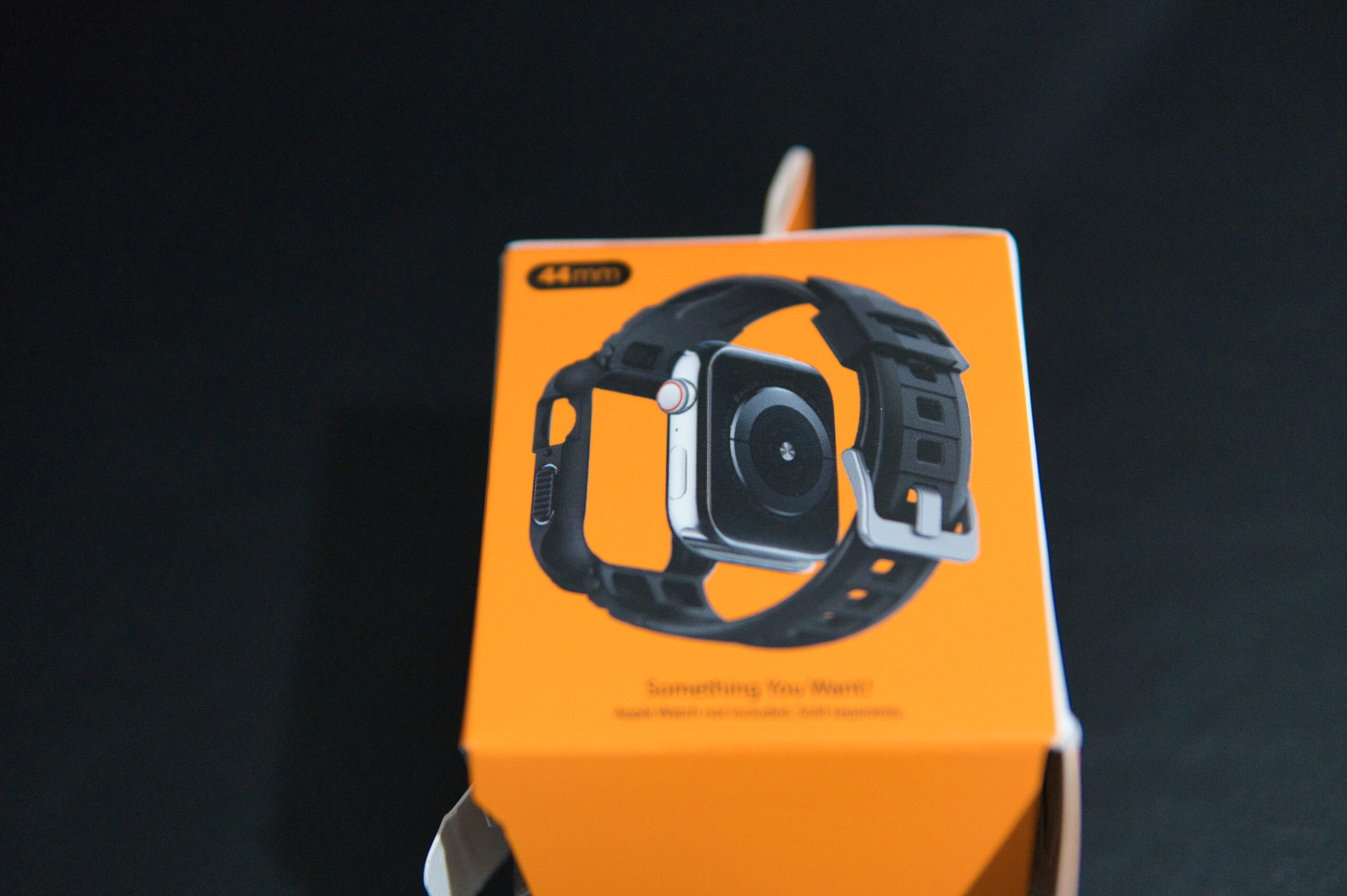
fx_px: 1683
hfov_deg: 43.6
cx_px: 674
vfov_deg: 29.8
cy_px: 448
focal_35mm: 45
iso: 4000
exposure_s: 1/200
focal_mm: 30
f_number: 2
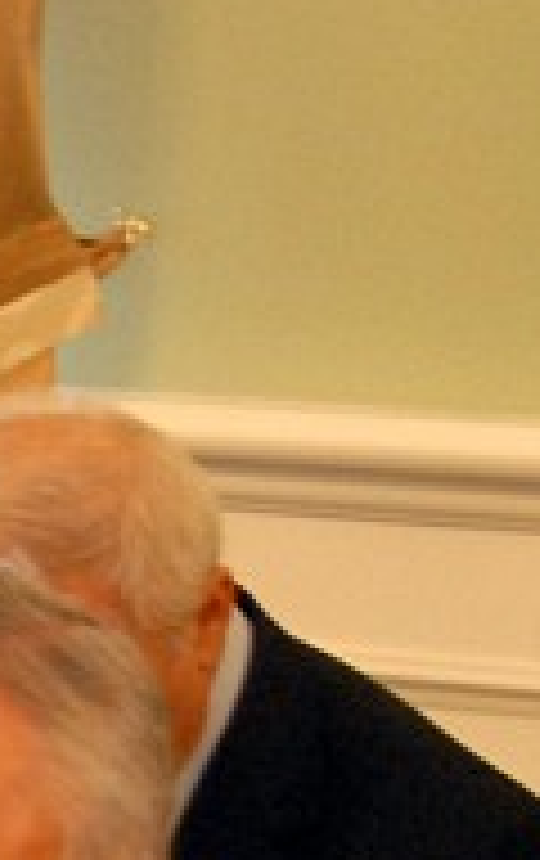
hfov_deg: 4.5
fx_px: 6592
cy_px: 824
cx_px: -1066
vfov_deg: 7.4
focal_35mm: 281
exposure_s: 1/60
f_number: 4.5
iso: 1000
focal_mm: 44
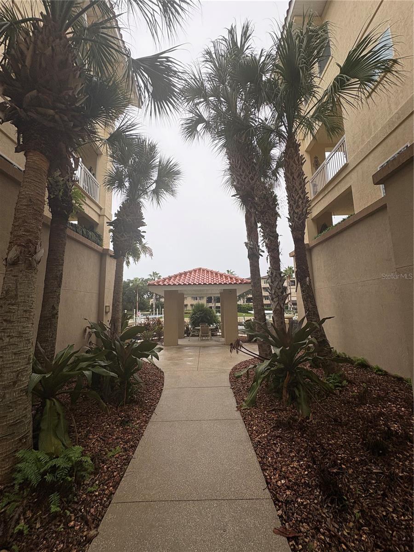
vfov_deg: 102.1
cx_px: 207
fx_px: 223
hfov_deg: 85.7
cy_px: 276
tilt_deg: +8.9
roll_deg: +0.9
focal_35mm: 14
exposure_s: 1/156
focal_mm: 2.22
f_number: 2.2
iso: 40
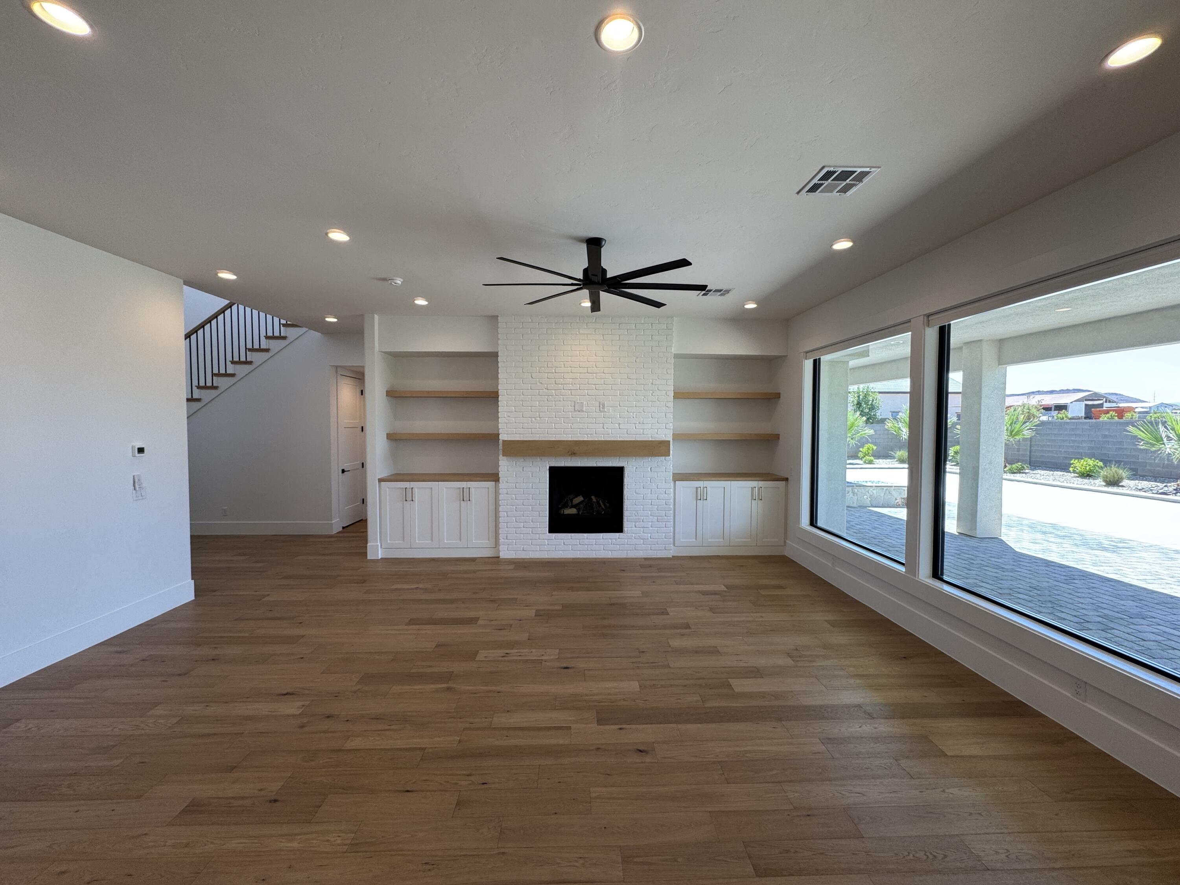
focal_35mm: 14
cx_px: 590
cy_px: 442
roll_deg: -0.1
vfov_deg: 85.7
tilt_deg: -1.7
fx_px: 477
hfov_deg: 102.1
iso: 80
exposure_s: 1/120
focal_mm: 2.22
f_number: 2.2
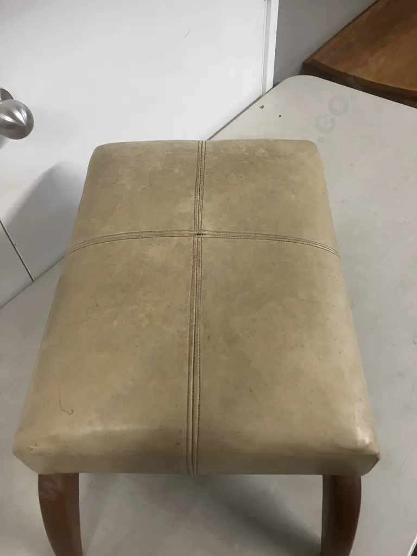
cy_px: 278
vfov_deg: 63.4
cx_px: 208
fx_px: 450
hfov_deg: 49.7
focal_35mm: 28
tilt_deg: -50.7
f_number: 1.8
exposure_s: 1/50
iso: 160
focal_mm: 3.99
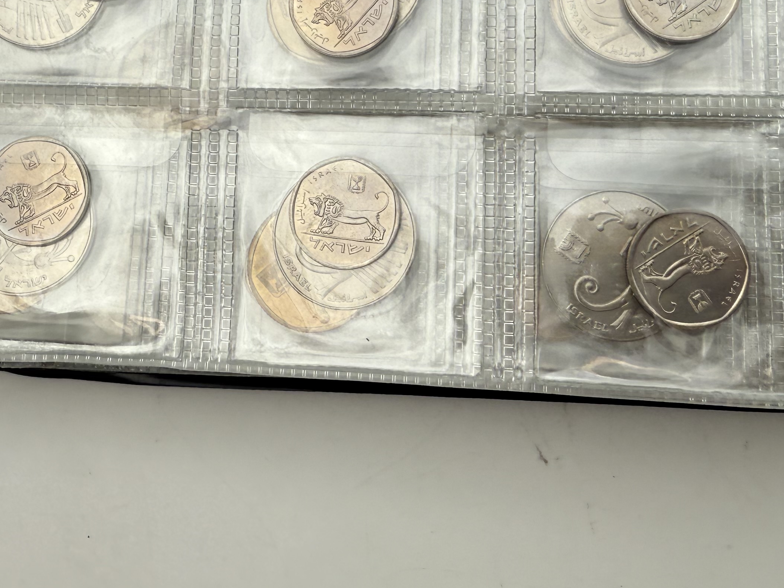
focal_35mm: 46
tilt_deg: -79.8
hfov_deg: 41.2
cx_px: 405
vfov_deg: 30.3
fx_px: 1042
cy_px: 70
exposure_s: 1/353
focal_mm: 2.22
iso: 40
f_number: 2.2
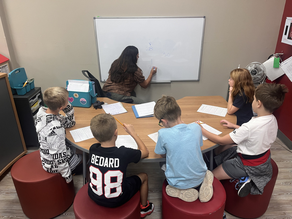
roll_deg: -1.5
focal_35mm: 26
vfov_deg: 53.1
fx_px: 219
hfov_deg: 67.3
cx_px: 146
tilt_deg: -26.5
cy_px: 110
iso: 100
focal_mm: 5.1
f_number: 1.6
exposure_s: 1/60
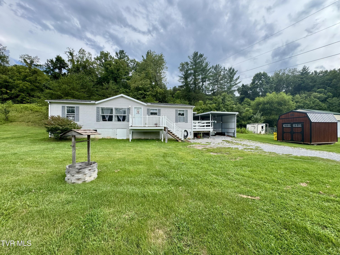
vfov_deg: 85.7
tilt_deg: +0.6
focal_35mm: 14
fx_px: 138
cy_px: 128
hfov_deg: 102.1
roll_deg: +0.0
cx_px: 170
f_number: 2.2
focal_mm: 2.22
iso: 40
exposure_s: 1/636
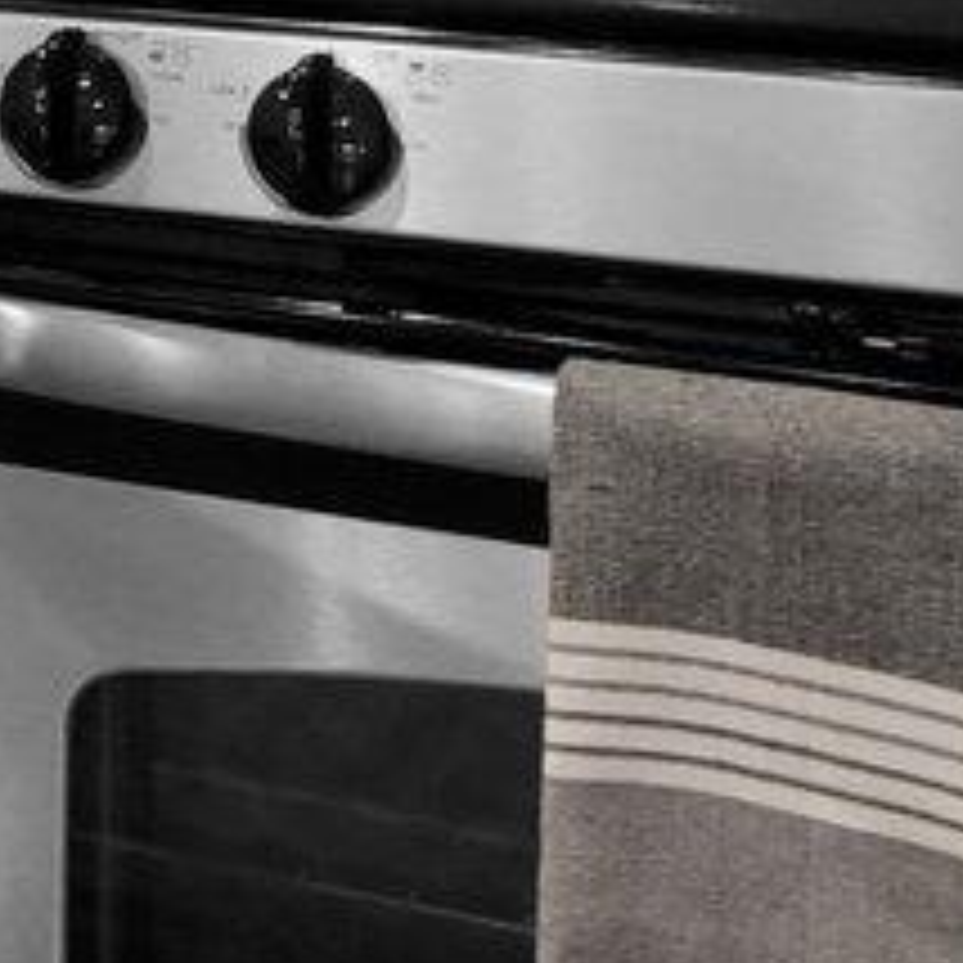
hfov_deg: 12.3
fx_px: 3840
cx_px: -1066
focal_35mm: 122
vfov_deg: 13.5
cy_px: -475
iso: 640
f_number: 7.1
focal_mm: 10
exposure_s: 1/13
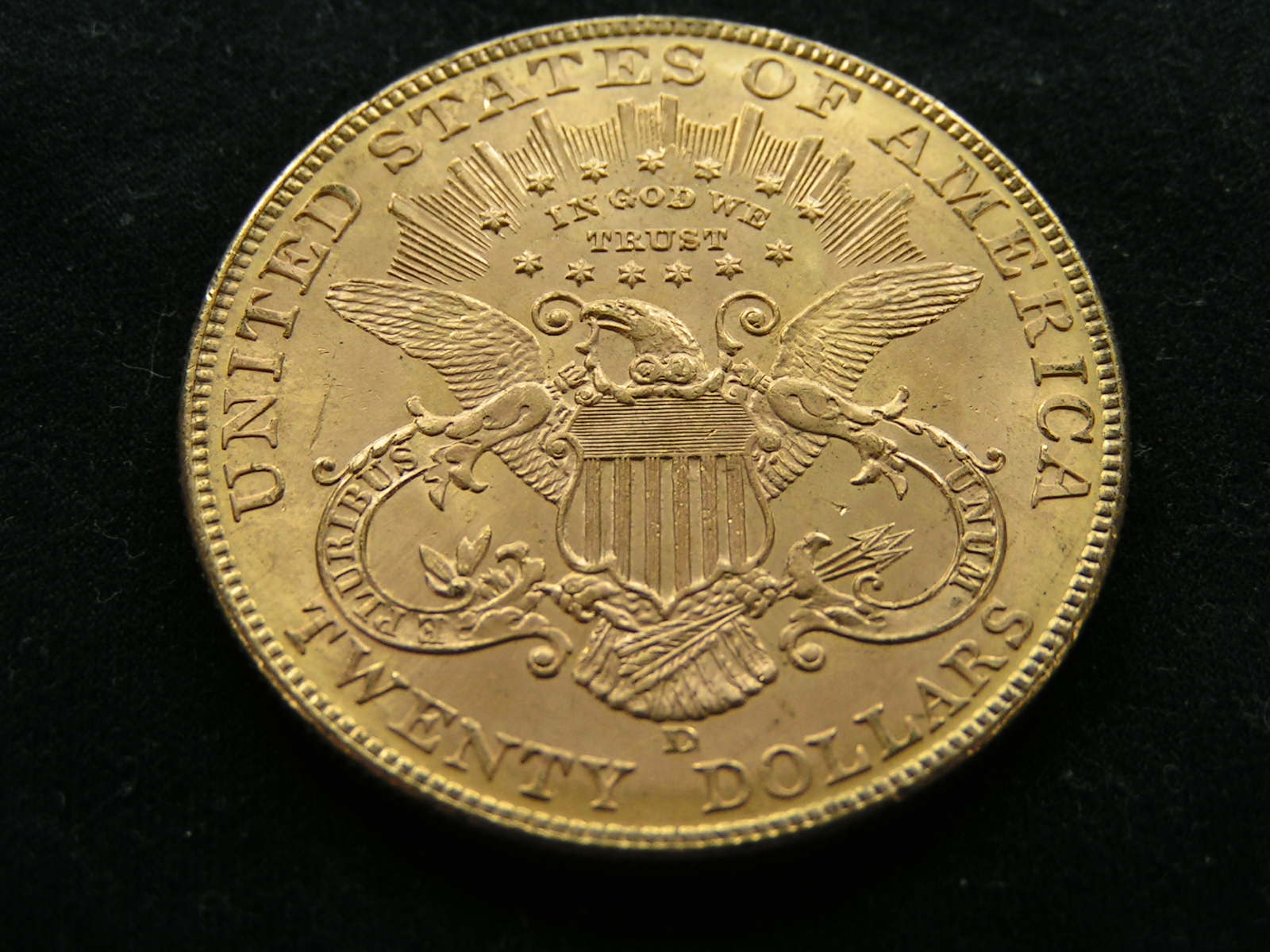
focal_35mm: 63
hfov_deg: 30.7
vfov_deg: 23.3
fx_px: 2311
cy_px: 476
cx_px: 635
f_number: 3.5
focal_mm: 9.7
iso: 50
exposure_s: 1/80
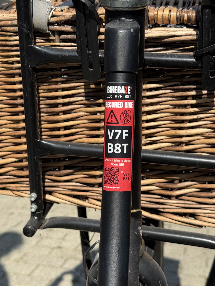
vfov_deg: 36.8
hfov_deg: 28.0
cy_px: 143
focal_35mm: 52
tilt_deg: -8.3
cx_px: 104
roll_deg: -0.6
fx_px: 431
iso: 64
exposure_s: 1/3534
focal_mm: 6.76
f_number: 1.78
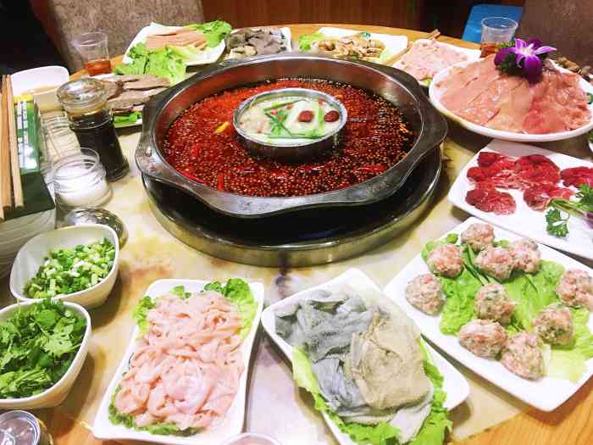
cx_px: 296
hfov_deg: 61.7
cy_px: 222
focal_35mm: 29
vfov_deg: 48.2
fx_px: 497
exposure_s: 1/17
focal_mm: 4.15
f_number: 2.2
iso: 100
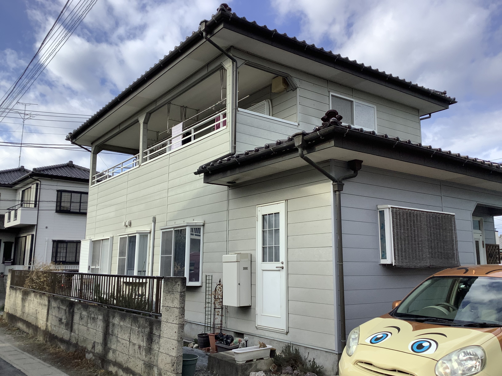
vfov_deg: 45.4
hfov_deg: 58.4
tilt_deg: +10.0
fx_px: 450
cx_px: 251
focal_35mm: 31
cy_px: 188
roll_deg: -0.5
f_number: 2.4
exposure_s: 1/747
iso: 25
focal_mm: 3.3
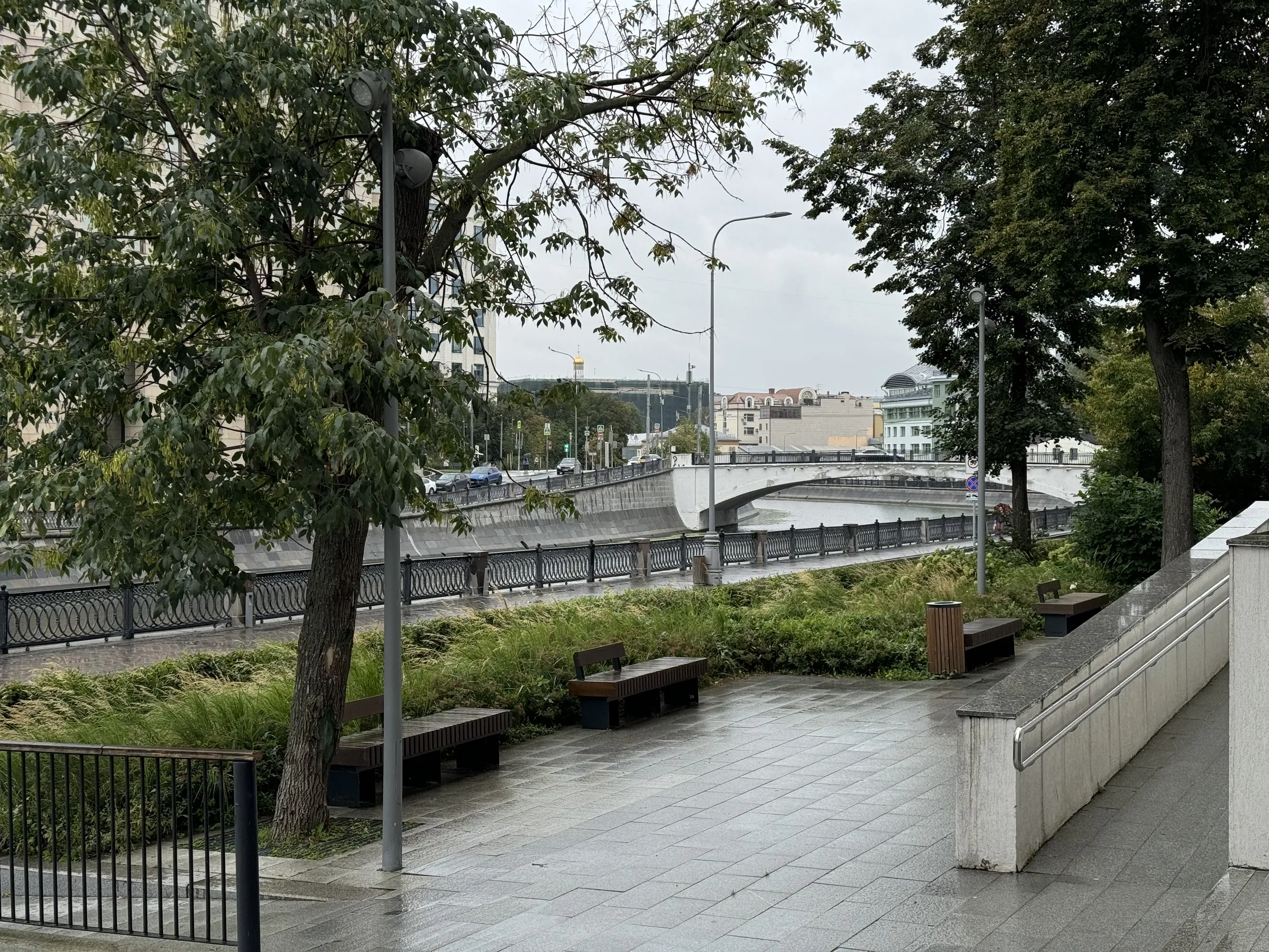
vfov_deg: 30.3
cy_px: 476
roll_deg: +0.1
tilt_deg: -0.3
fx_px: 1760
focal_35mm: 48
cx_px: 634
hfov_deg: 39.7
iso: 64
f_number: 1.78
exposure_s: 1/2252
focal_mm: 6.76
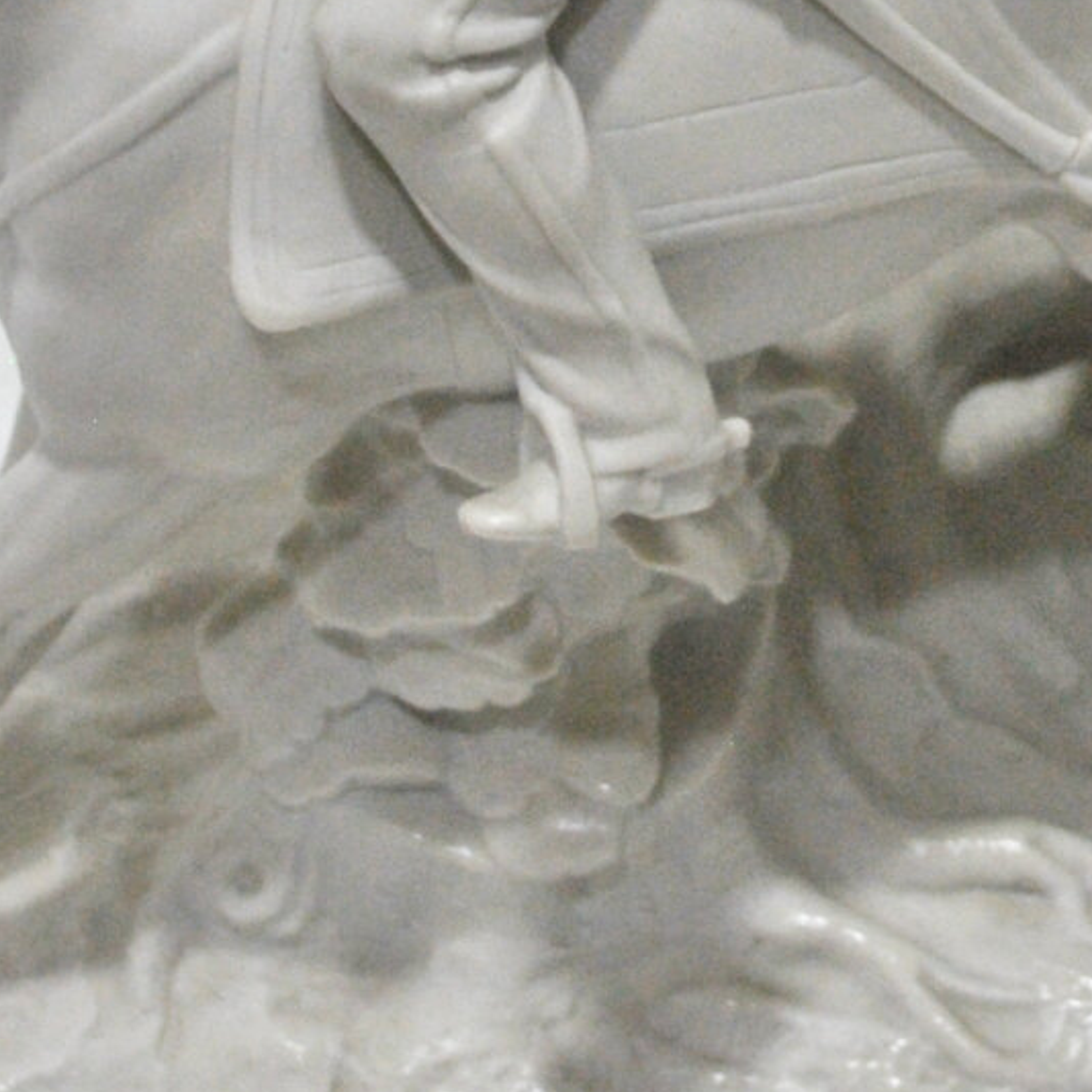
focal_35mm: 159
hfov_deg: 10.9
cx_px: 949
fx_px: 5675
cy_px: -301
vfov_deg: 10.8
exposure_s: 1/50
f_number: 4.2
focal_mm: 26
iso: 400
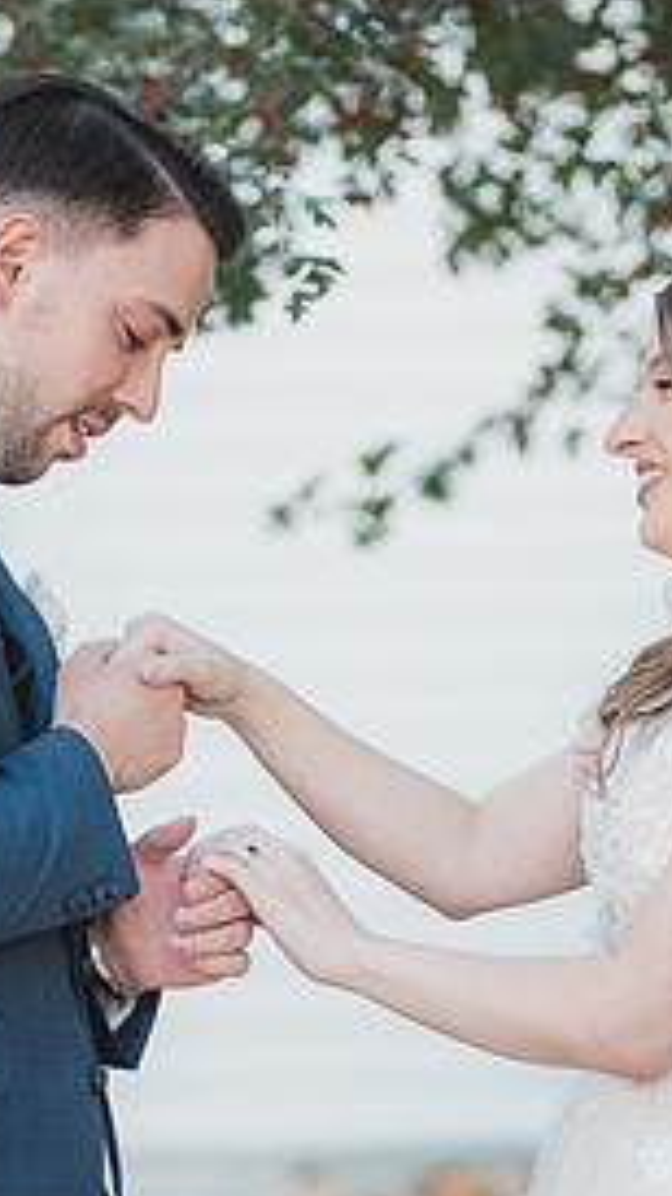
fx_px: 6371
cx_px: 362
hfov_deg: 6.0
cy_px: 692
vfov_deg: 10.7
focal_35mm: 201
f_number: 1.8
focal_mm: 85
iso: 1000
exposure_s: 1/1000
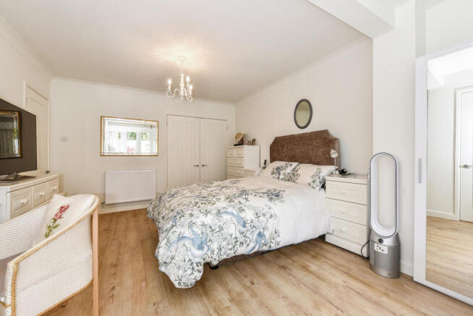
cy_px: 158
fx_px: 184
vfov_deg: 81.3
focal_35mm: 14
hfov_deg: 104.2
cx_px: 236
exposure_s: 1/40
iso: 400
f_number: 8
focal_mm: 14
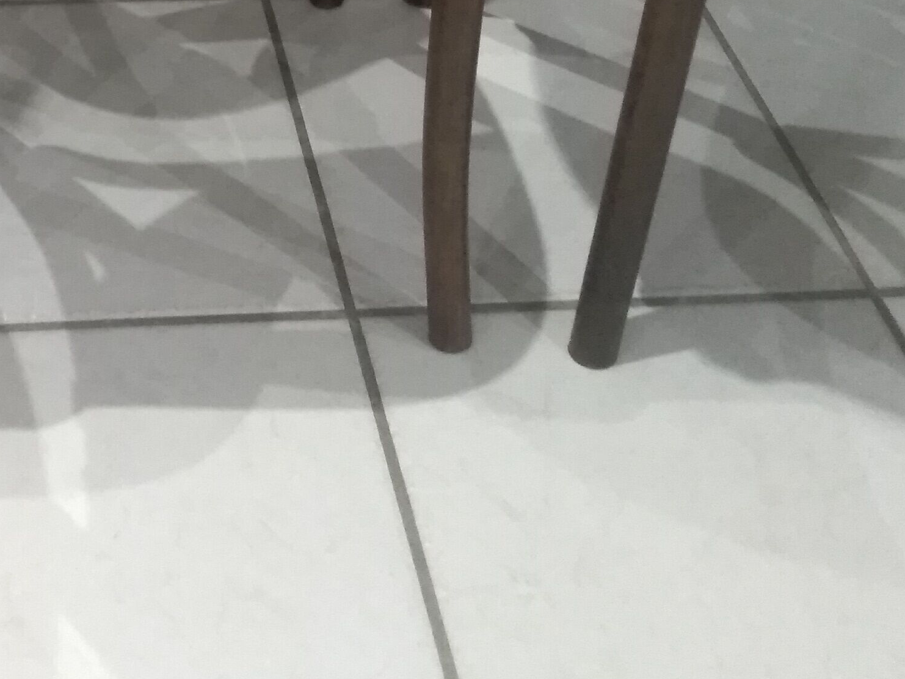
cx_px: 124
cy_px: -200
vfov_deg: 18.7
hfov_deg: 26.0
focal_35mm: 73
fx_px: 1908
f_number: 2
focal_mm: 3.54
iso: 772
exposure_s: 1/16.7
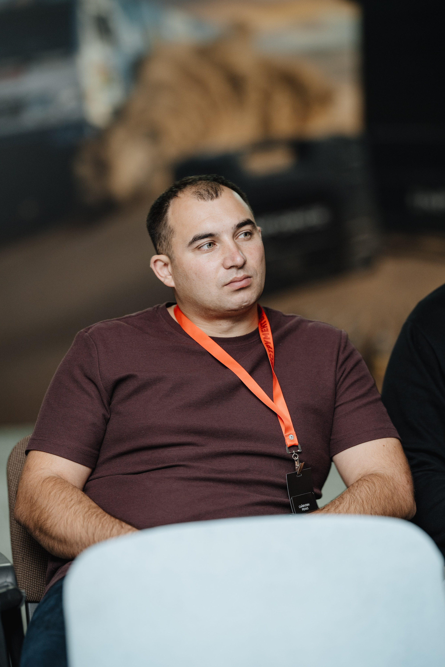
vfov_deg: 15.2
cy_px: 334
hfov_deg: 10.2
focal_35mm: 135
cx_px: 222
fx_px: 2503
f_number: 2.2
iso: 800
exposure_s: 1/125
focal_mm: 135
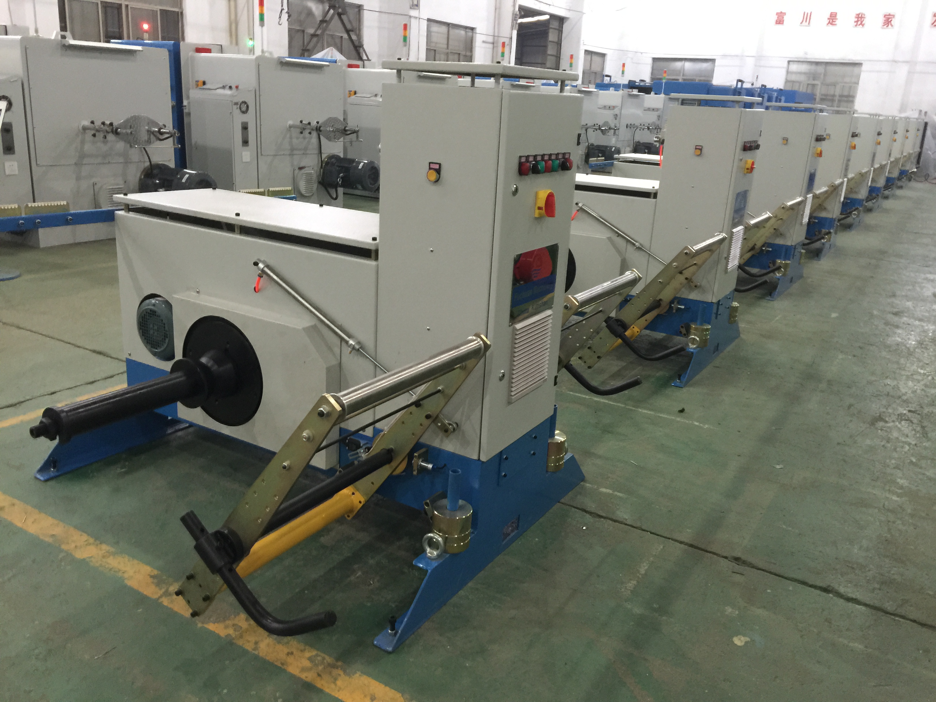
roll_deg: -3.2
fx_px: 784
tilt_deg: -17.0
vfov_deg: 48.2
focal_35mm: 29
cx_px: 468
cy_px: 351
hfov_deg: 61.7
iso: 80
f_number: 2.2
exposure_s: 1/4
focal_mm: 4.15
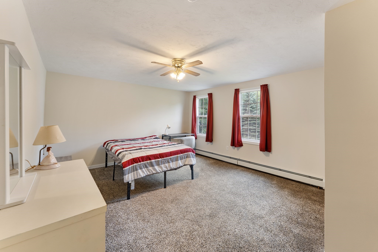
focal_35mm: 14
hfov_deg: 104.3
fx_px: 147
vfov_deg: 81.2
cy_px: 126
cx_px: 189
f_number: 8
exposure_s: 1/5
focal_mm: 14
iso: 800
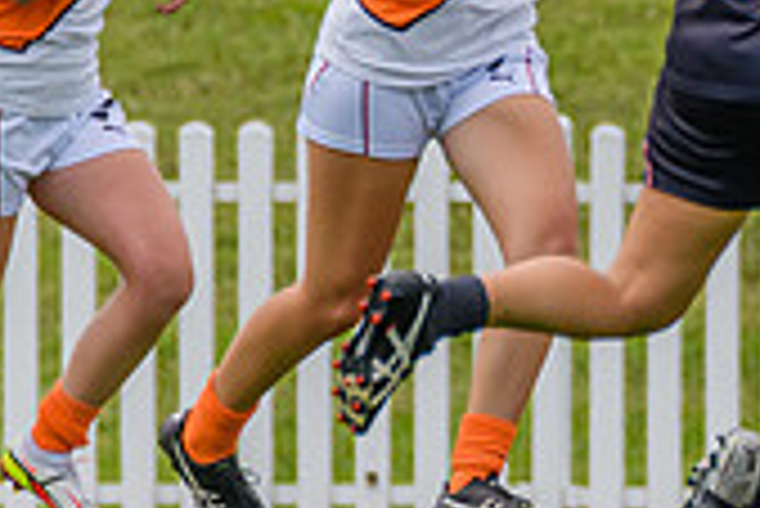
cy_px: -39
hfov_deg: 0.7
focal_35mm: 2980
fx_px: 62964
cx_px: 1389
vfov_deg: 0.5
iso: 800
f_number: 9
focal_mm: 600
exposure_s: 1/1600
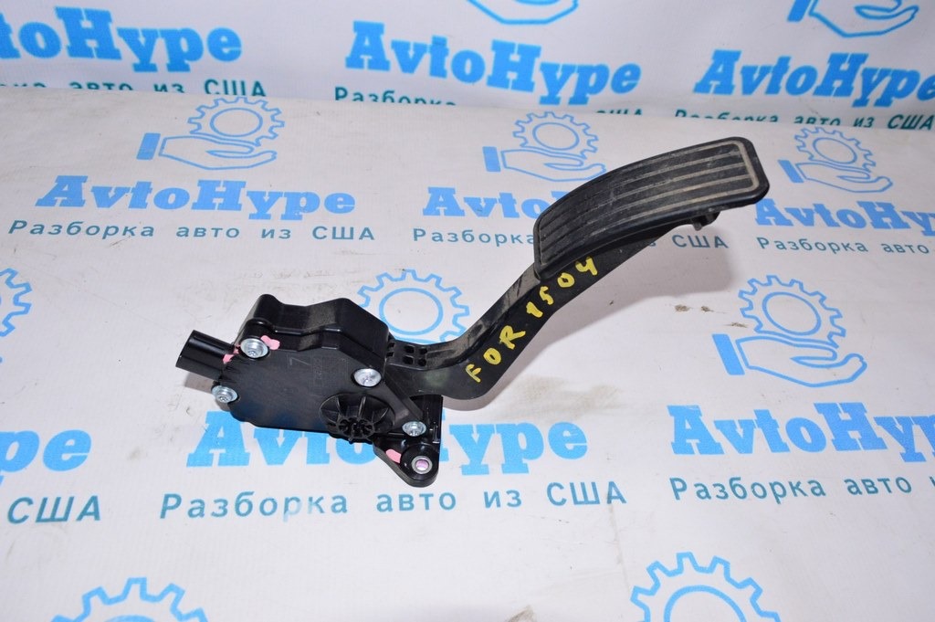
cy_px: 311
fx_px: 701
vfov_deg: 47.9
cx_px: 468
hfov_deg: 67.4
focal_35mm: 27
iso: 1600
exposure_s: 1/200
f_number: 8
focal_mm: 18
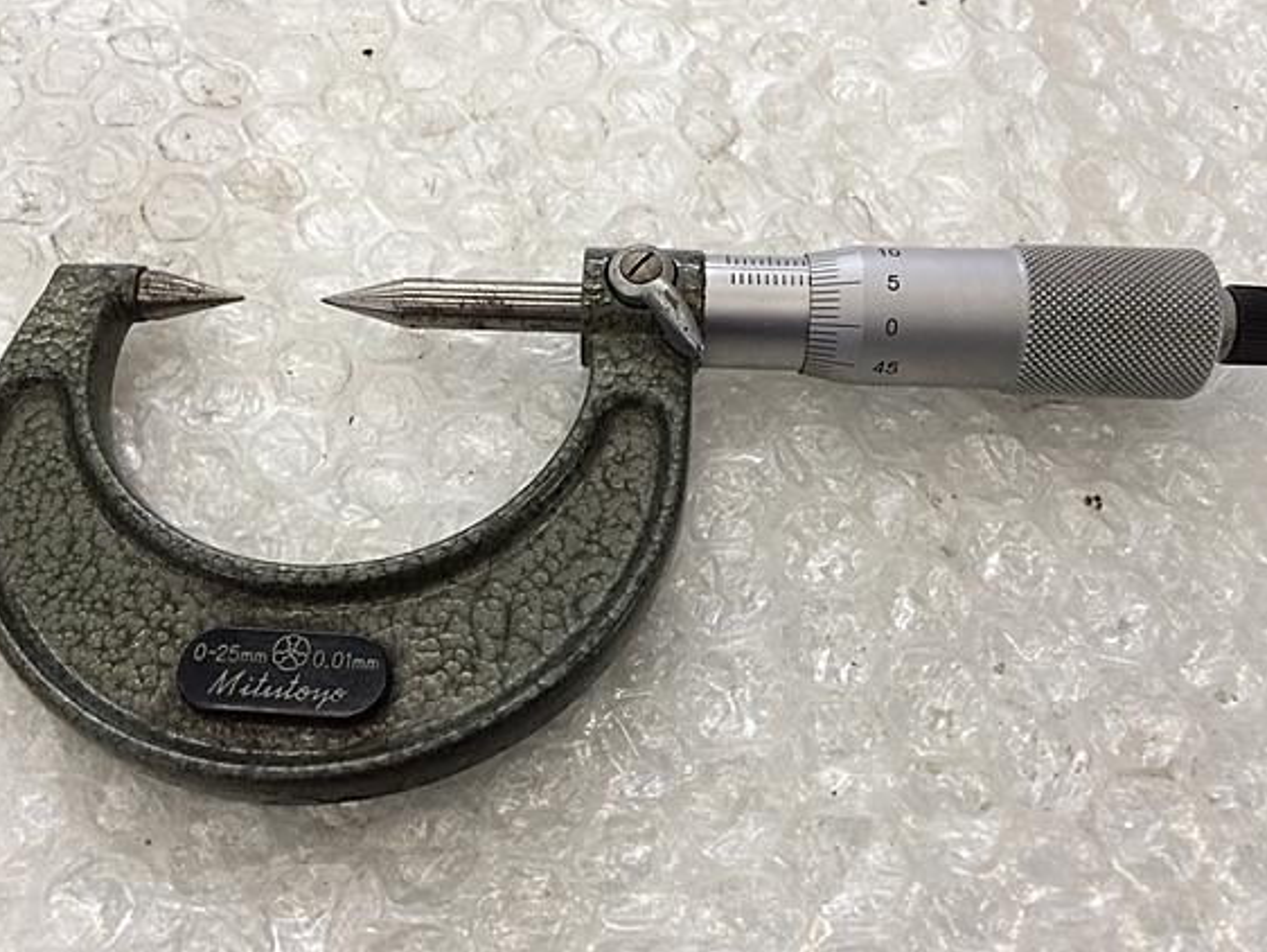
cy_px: 449
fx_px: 1208
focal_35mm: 33
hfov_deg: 55.2
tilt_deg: -56.2
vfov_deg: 43.0
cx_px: 566
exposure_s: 1/40
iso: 40
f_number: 2.2
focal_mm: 4.15
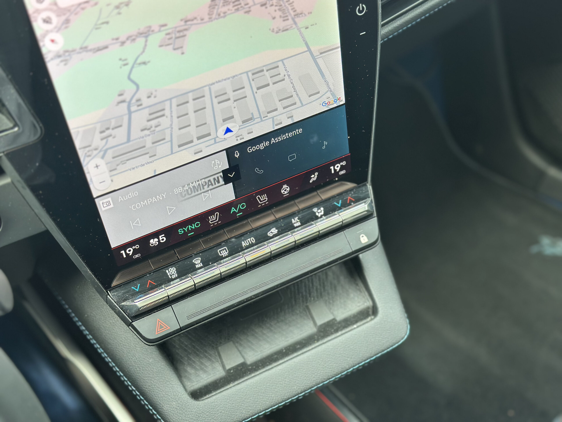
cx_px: 281
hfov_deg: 39.7
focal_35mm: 48
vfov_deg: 30.3
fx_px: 779
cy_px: 211
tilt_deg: -49.4
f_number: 1.78
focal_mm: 6.86
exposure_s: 1/165
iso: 100
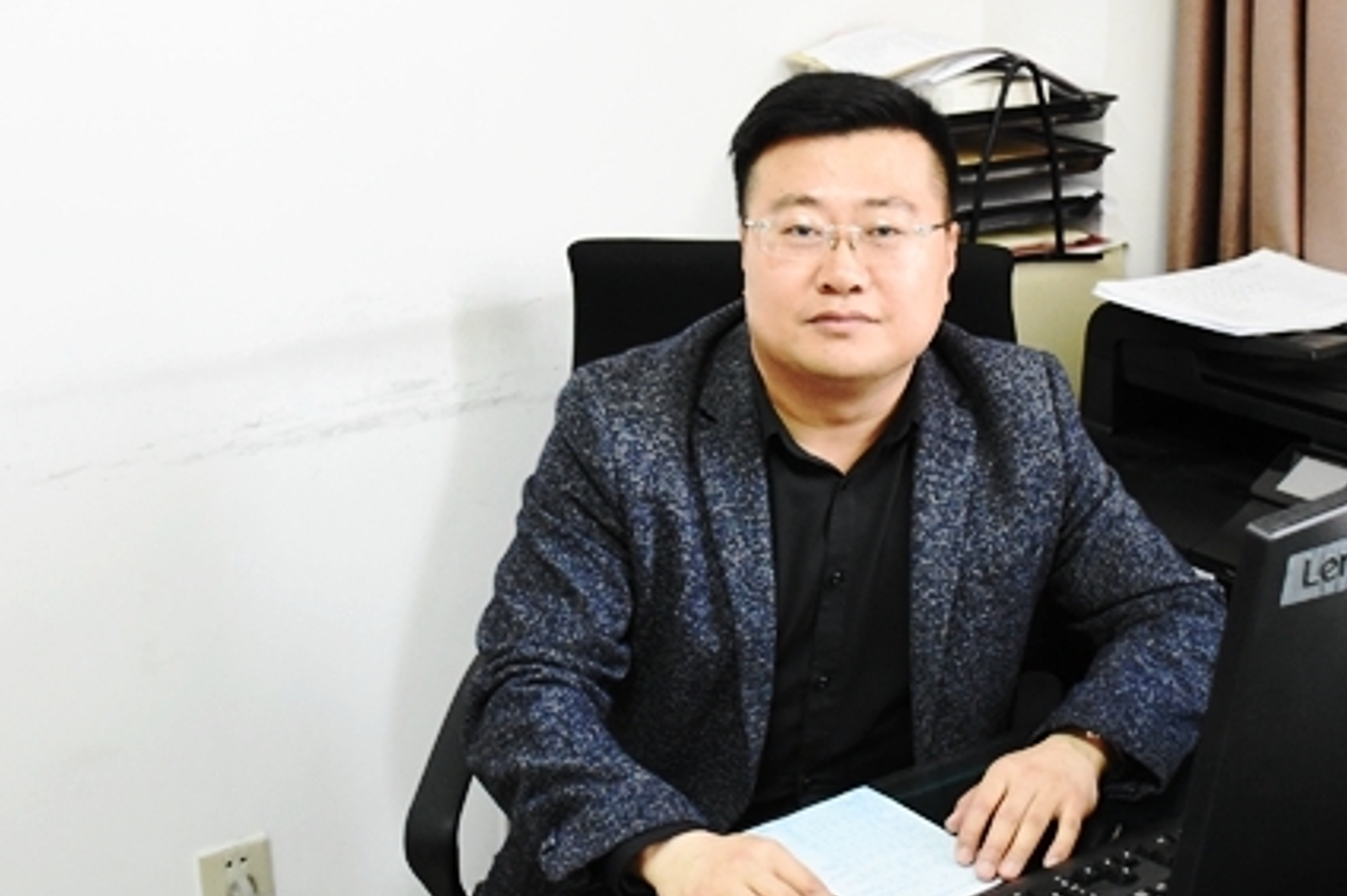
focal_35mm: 49
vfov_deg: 27.7
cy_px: 421
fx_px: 1822
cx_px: 881
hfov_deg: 40.2
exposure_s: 1/100
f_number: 3.8
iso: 4500
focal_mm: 23
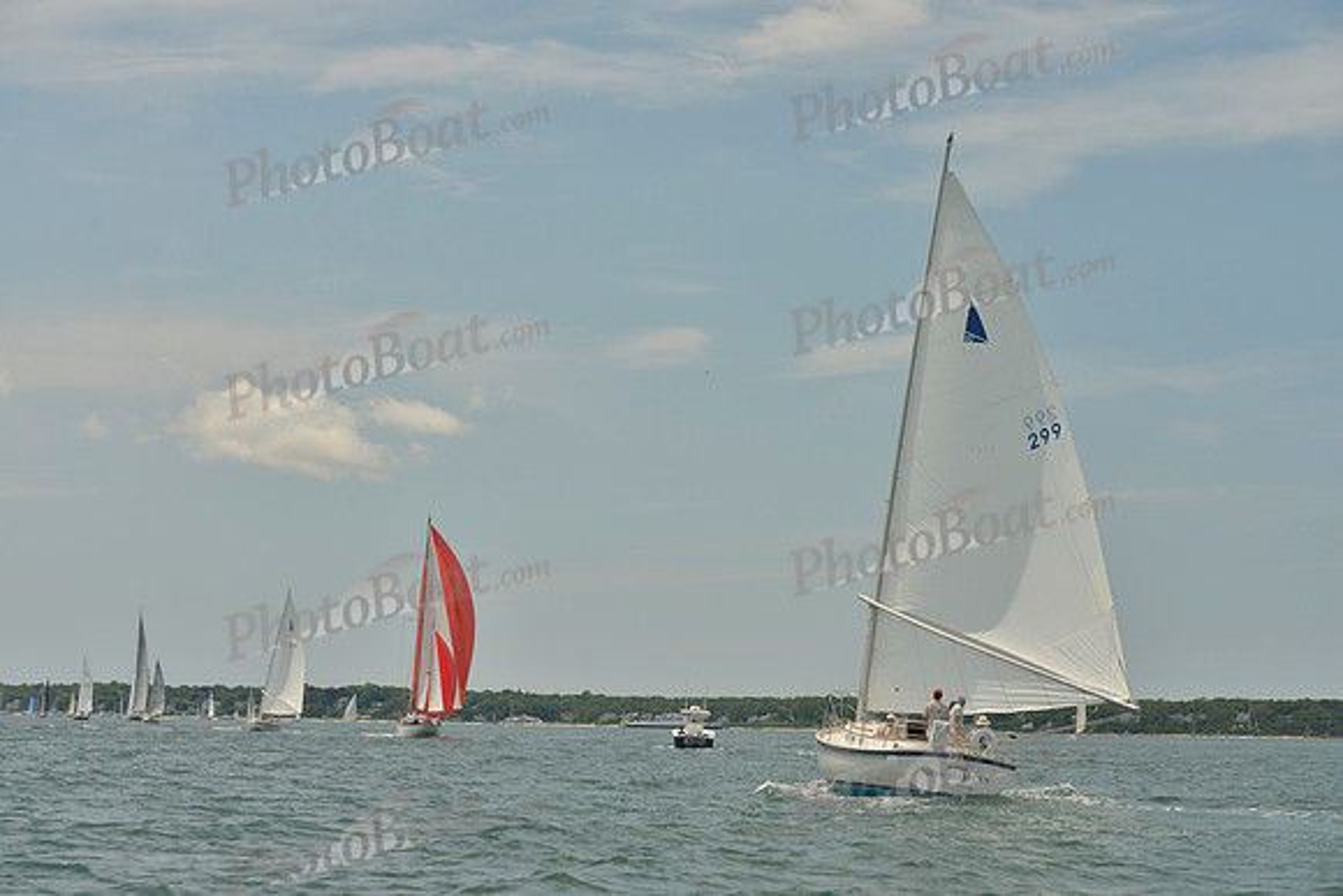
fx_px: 2612
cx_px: 672
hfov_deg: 28.8
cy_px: 448
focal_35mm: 70
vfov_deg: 19.5
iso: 400
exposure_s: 1/800
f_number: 9
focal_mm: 70
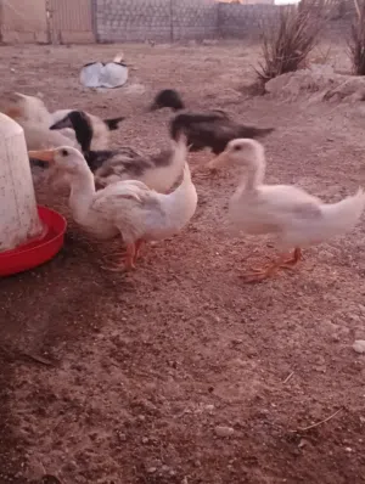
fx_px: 547
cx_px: 182
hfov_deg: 36.9
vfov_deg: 47.8
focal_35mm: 39
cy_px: 242
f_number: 1.69
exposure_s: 1/25
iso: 3200
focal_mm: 6.06
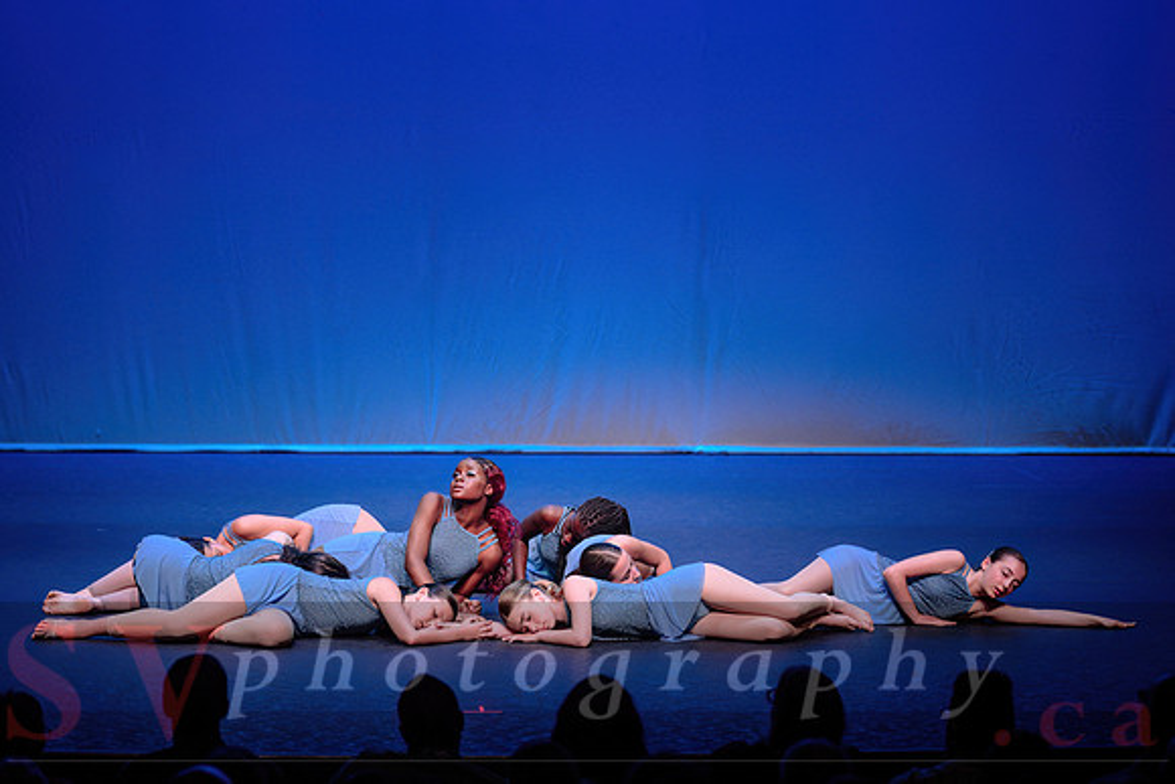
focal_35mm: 128
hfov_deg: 16.0
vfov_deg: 10.7
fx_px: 4174
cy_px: 392
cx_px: 595
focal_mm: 125
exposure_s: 1/500
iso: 1250
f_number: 2.8
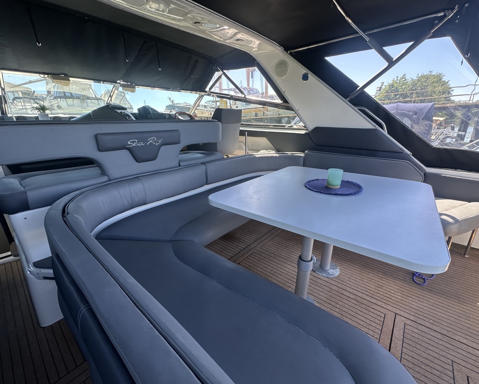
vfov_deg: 84.1
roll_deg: +1.9
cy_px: 196
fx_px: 213
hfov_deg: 96.8
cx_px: 237
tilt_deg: -18.8
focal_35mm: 15
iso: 40
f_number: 2.2
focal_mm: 2.22
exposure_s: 1/212
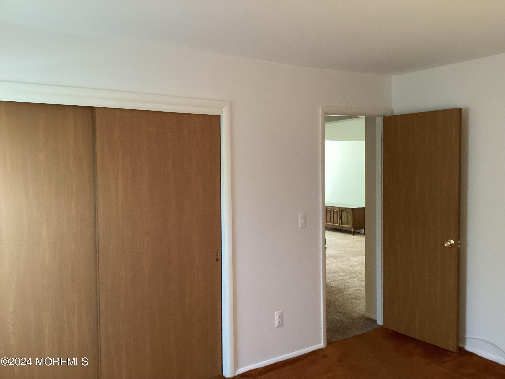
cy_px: 190
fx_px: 452
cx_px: 252
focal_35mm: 31
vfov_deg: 45.4
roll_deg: +1.6
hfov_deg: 58.4
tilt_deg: -3.7
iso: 400
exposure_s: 1/25
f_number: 2.4
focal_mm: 3.3
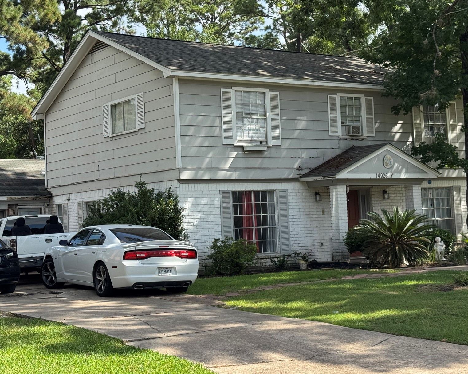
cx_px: 206
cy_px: 172
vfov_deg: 24.2
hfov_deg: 30.0
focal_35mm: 63
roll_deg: +2.0
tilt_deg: +3.0
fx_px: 873
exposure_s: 1/1560
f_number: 1.78
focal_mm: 6.76
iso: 64
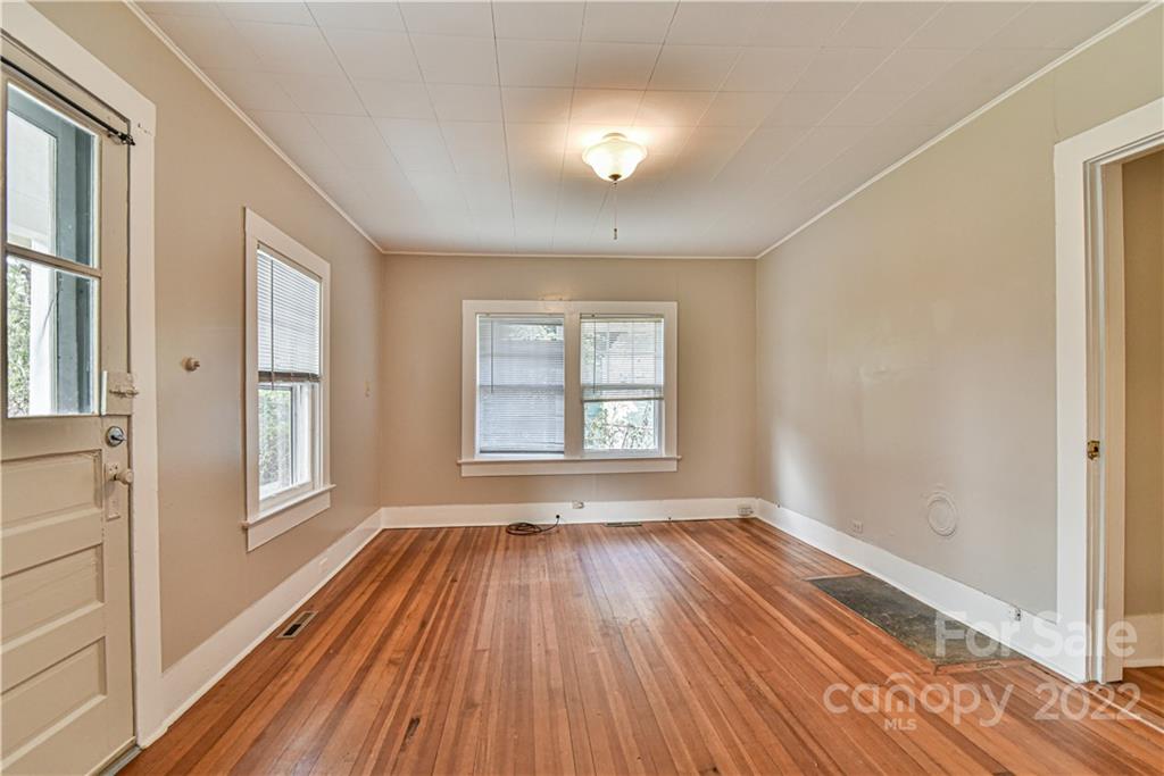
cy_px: 388
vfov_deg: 73.8
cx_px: 582
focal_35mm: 16
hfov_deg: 96.7
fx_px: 517
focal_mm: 16
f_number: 5.6
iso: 1600
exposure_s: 1/125
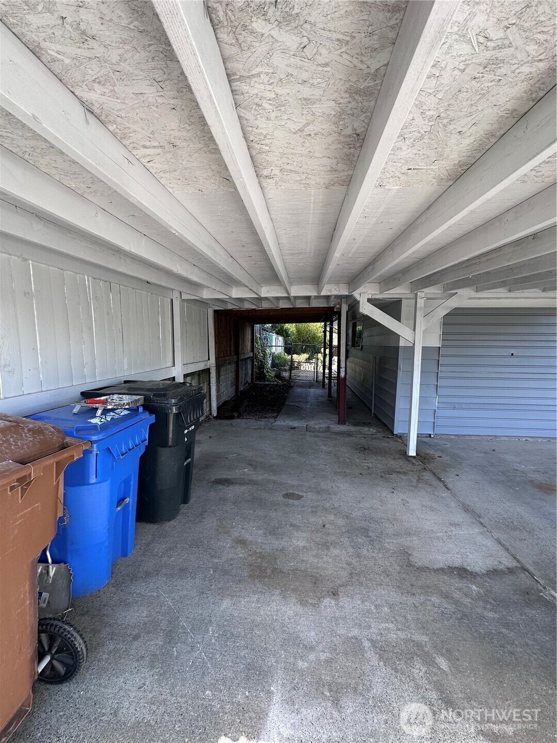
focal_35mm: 14
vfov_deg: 102.1
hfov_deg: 85.7
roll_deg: -2.5
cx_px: 278
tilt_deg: -6.3
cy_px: 372
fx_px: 300
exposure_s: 1/169
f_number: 2.2
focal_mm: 2.22
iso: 40
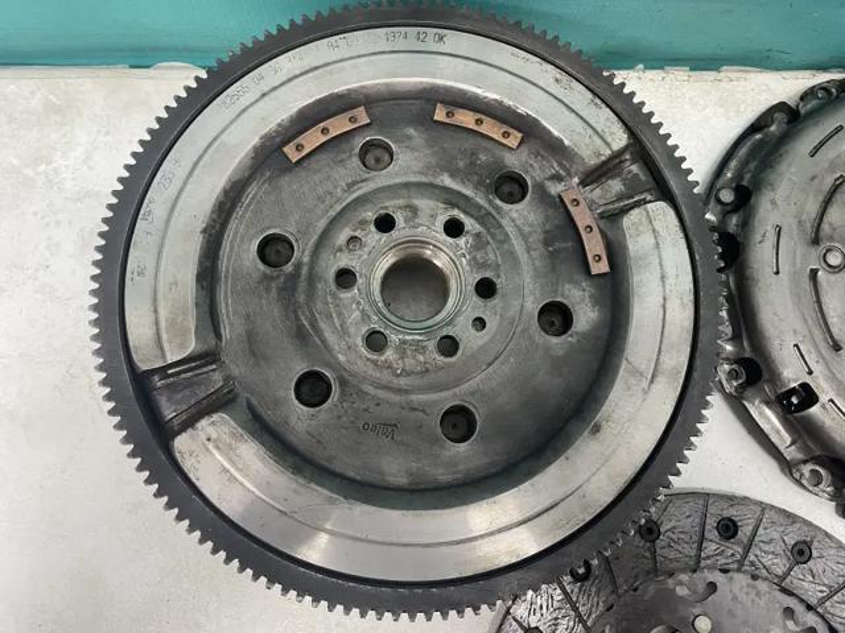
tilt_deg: -78.9
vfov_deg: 53.1
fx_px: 635
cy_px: 316
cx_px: 422
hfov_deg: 67.3
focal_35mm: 26
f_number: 1.6
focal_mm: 4.2
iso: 160
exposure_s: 1/50
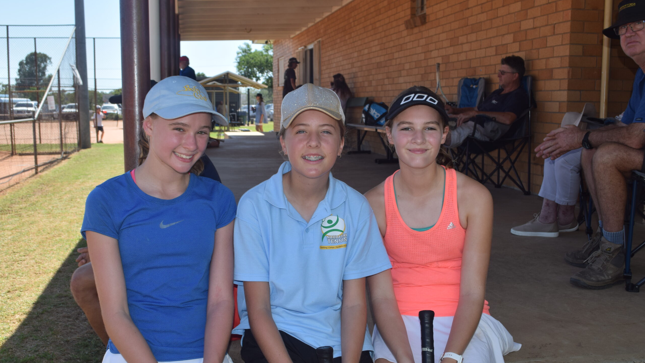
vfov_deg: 29.0
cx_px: 323
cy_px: 202
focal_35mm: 41
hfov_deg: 49.4
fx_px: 701
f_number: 9
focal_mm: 26
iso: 100
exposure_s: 1/200
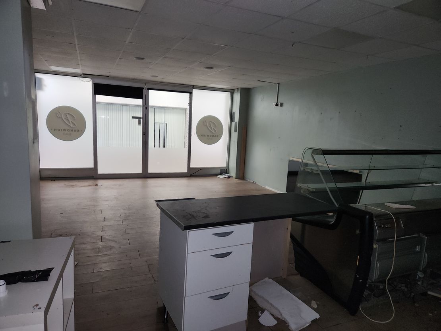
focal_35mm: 23
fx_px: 293
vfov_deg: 58.9
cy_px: 166
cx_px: 220
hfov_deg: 73.9
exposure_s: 1/25
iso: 125
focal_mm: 5.4
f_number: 1.8
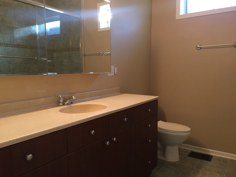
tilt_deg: -5.6
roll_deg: +0.4
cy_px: 88
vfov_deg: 48.2
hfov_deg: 61.7
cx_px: 118
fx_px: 198
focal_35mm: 29
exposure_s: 1/30
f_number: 2.2
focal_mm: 4.15
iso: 100
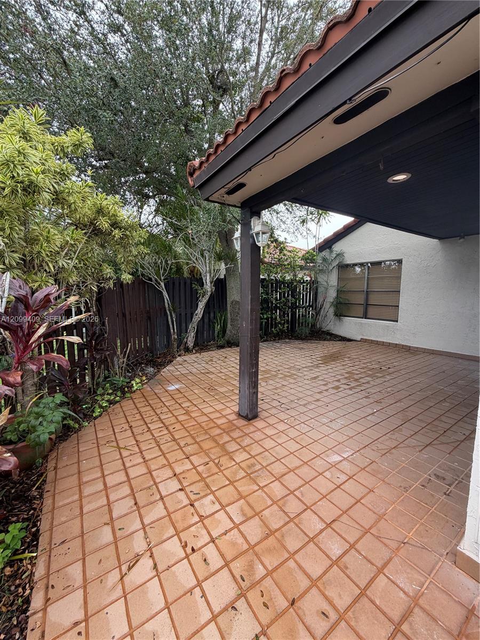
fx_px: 259
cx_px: 240
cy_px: 320
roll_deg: +0.0
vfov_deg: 102.1
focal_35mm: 14
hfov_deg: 85.7
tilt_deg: -6.7
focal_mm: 2.22
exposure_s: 1/178
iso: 64
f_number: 2.2
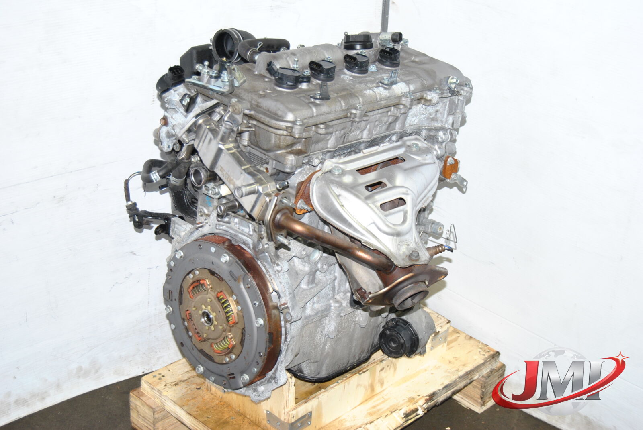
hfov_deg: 33.4
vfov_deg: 22.7
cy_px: 215
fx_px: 1073
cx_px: 322
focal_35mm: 60
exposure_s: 1/160
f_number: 5
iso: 400
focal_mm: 40
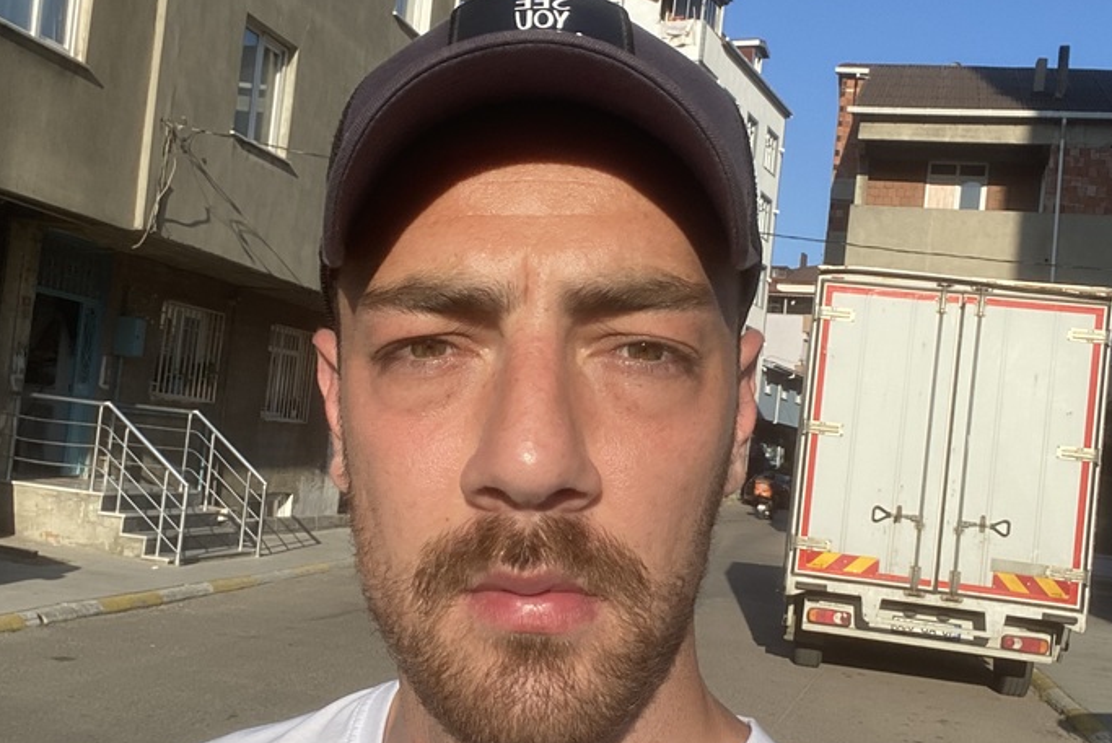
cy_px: 389
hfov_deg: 46.4
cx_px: 552
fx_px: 1298
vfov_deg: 31.9
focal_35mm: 42
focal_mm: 2.71
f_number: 2.2
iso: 25
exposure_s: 1/964
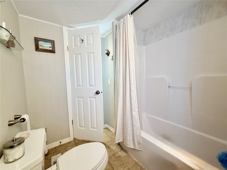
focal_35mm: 14
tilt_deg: -5.5
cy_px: 85
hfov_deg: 102.1
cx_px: 114
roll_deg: +2.8
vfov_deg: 85.7
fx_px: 92
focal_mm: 2.22
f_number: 2.2
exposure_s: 1/60
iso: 250
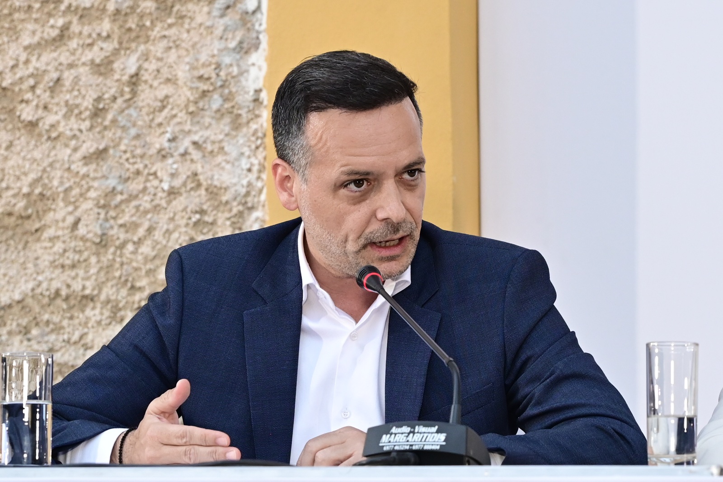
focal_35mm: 120
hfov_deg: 17.1
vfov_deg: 11.4
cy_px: 241
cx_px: 362
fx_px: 2409
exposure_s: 1/500
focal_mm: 120
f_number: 4.5
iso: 1250
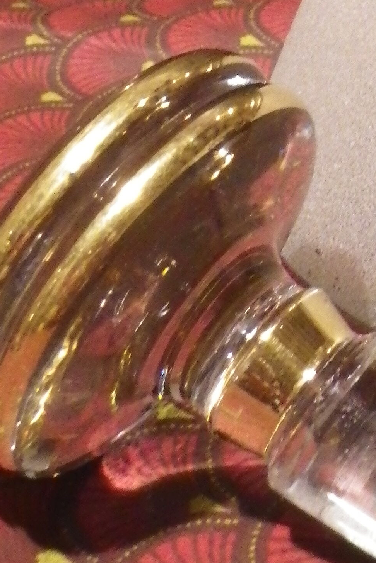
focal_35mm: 104
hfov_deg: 12.7
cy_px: -156
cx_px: 513
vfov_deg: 18.4
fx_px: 1629
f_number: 3.8
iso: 800
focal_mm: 6.1
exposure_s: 1/6
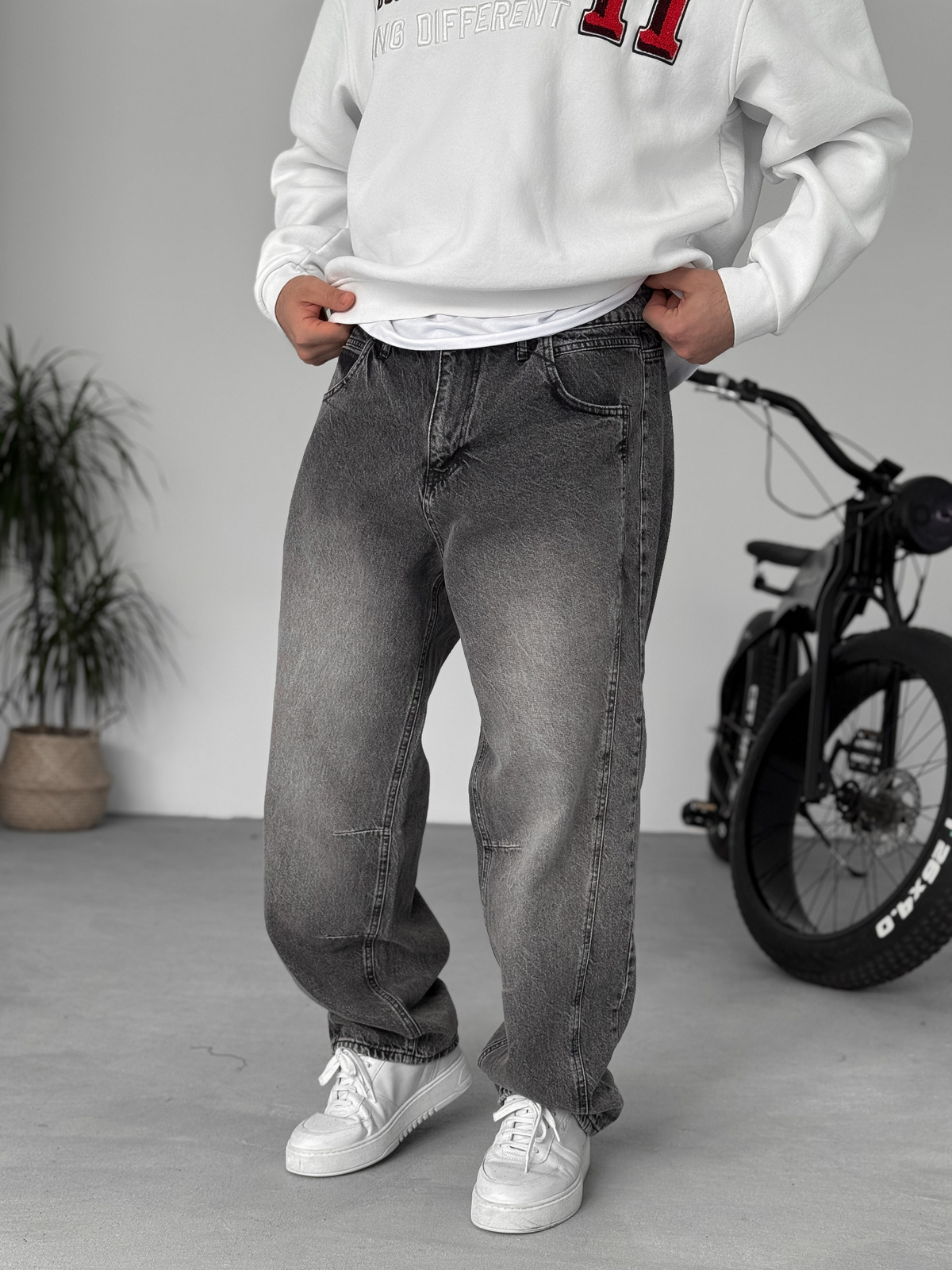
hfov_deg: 30.3
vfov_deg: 39.7
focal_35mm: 48
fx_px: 1760
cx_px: 476
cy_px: 635
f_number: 1.8
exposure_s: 1/60
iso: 100
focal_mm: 6.76
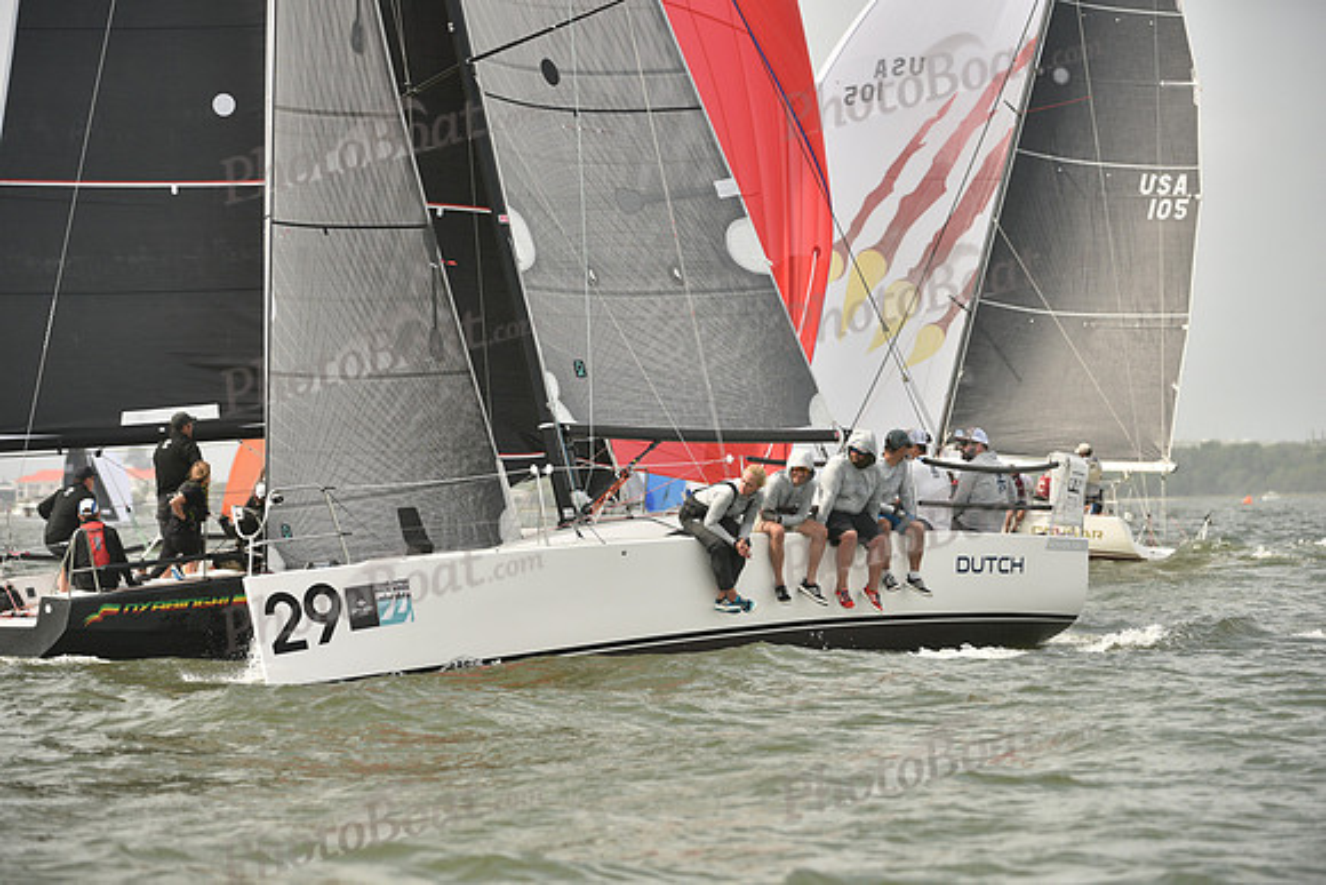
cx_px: 663
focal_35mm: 200
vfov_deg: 6.9
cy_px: 442
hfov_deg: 10.3
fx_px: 7368
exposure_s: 1/1600
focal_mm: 200
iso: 320
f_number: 5
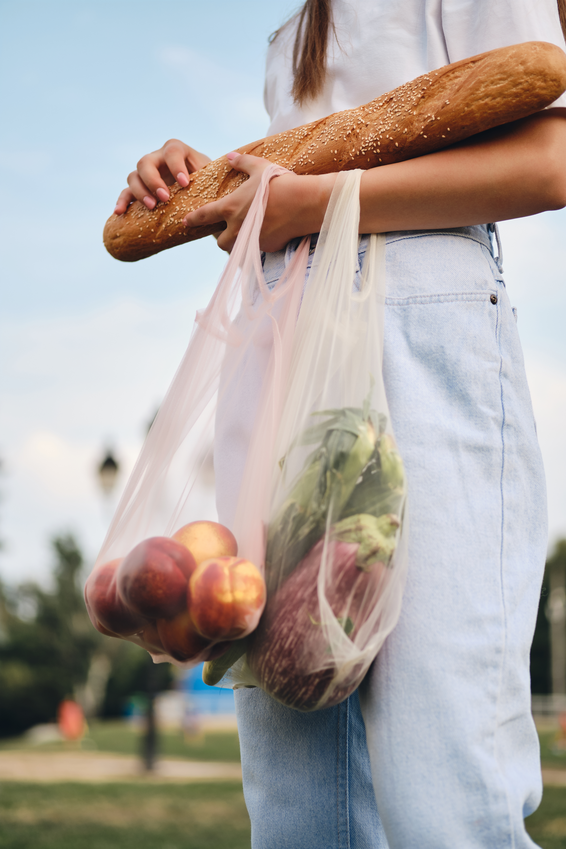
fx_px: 1769
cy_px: 424
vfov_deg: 27.0
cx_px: 283
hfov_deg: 18.2
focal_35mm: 75
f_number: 2
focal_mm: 50
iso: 160
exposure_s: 1/500
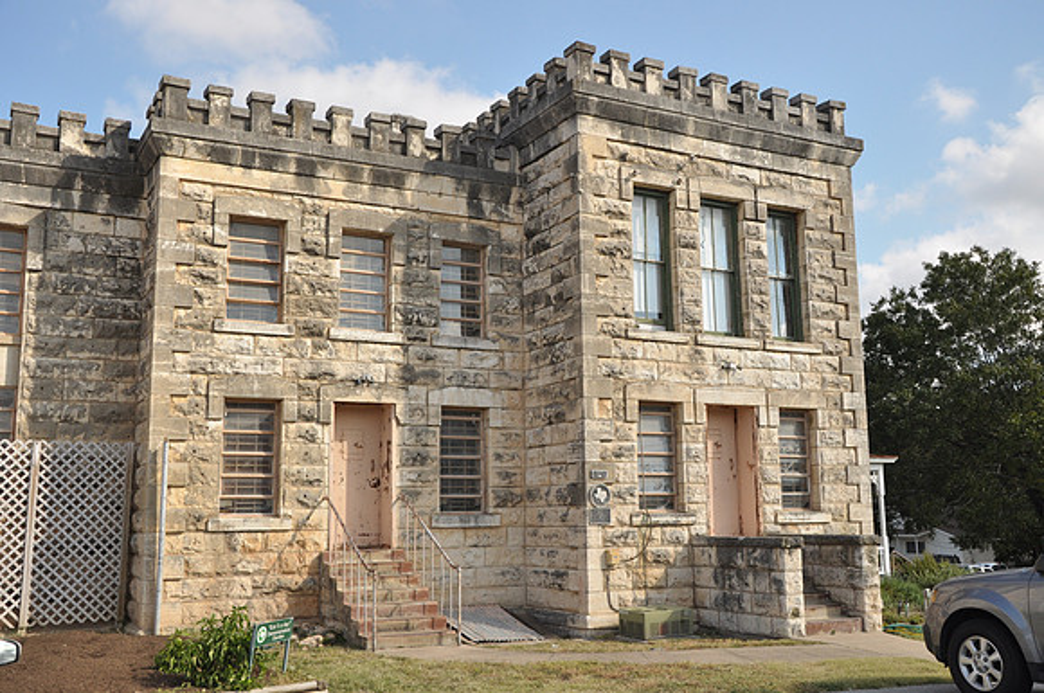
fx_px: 1043
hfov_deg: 53.2
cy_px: 346
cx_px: 522
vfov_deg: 36.8
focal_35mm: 36
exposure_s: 1/250
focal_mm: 24
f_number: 8
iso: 400
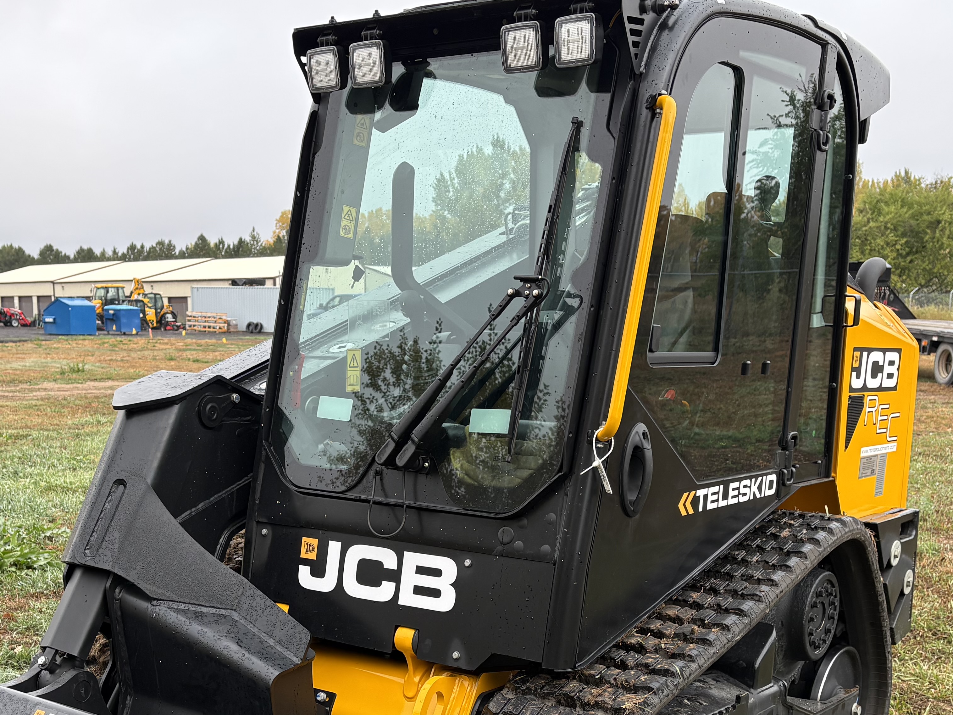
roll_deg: +0.7
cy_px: 612
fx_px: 1349
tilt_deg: -12.3
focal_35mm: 49
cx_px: 370
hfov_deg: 38.7
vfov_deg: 28.8
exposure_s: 1/945
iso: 64
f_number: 1.6
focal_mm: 5.96
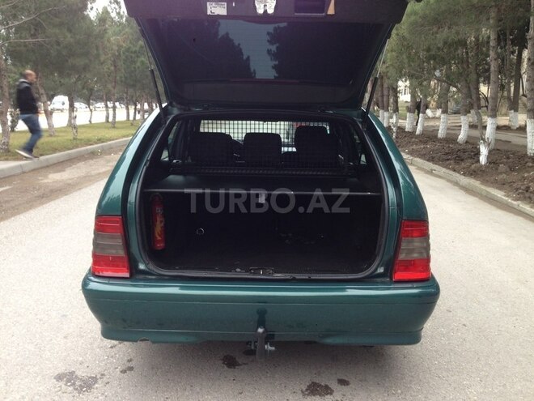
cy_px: 200
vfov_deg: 42.9
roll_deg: -0.2
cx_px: 267
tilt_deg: -9.7
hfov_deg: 55.4
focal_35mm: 33
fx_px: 509
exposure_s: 1/30
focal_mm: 4.12
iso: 50
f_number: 2.4
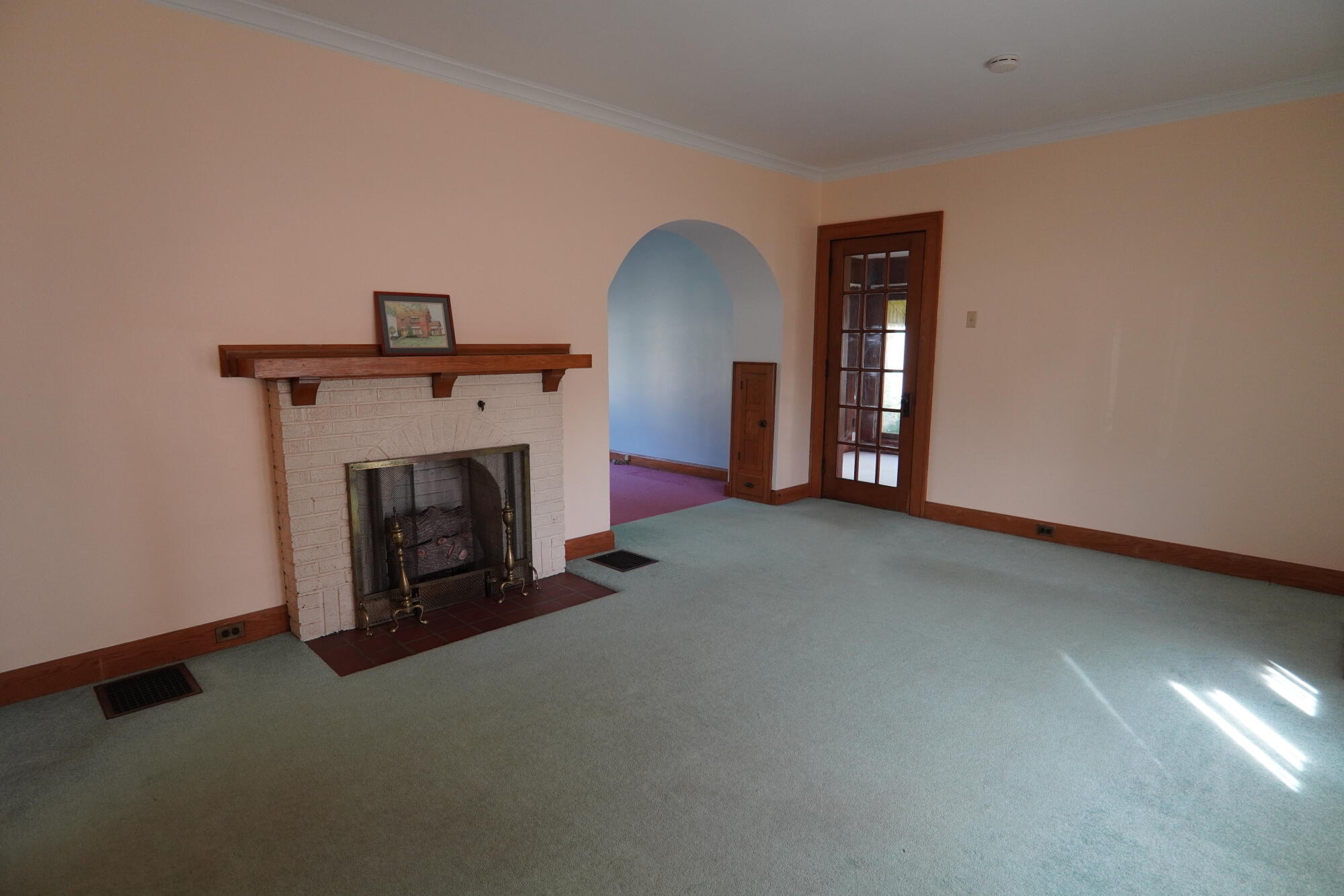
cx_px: 672
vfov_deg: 67.4
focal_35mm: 18
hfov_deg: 90.0
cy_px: 448
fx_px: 672
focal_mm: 12
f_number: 4
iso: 800
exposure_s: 1/160
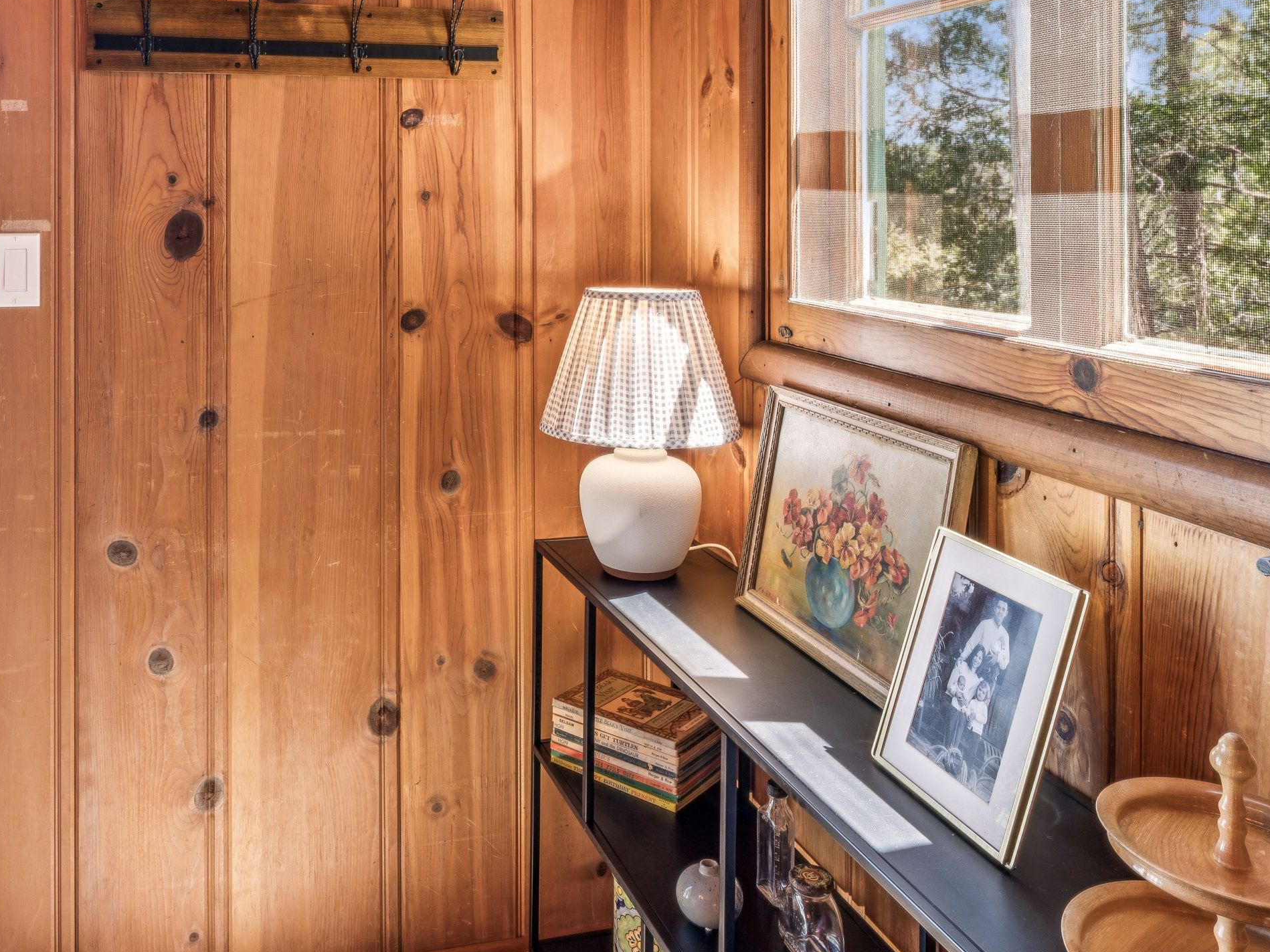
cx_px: 470
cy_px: 184
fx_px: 1144
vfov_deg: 43.0
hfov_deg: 57.3
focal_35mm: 31
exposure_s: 1/3.33
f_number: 13
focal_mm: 17.1
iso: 100
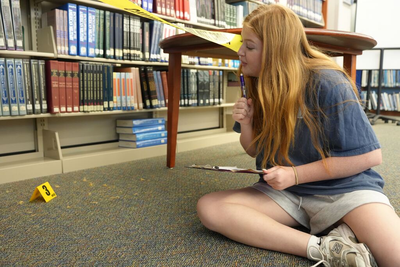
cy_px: 134
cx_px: 200
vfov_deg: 43.6
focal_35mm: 30
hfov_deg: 61.9
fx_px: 333
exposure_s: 1/160
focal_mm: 30
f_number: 4
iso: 4000
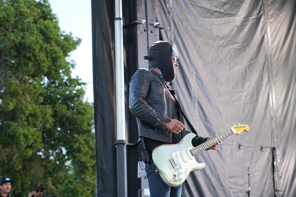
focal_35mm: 105
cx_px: 148
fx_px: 863
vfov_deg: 13.0
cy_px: 98
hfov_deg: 19.5
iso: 640
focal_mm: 105
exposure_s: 1/160
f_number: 4
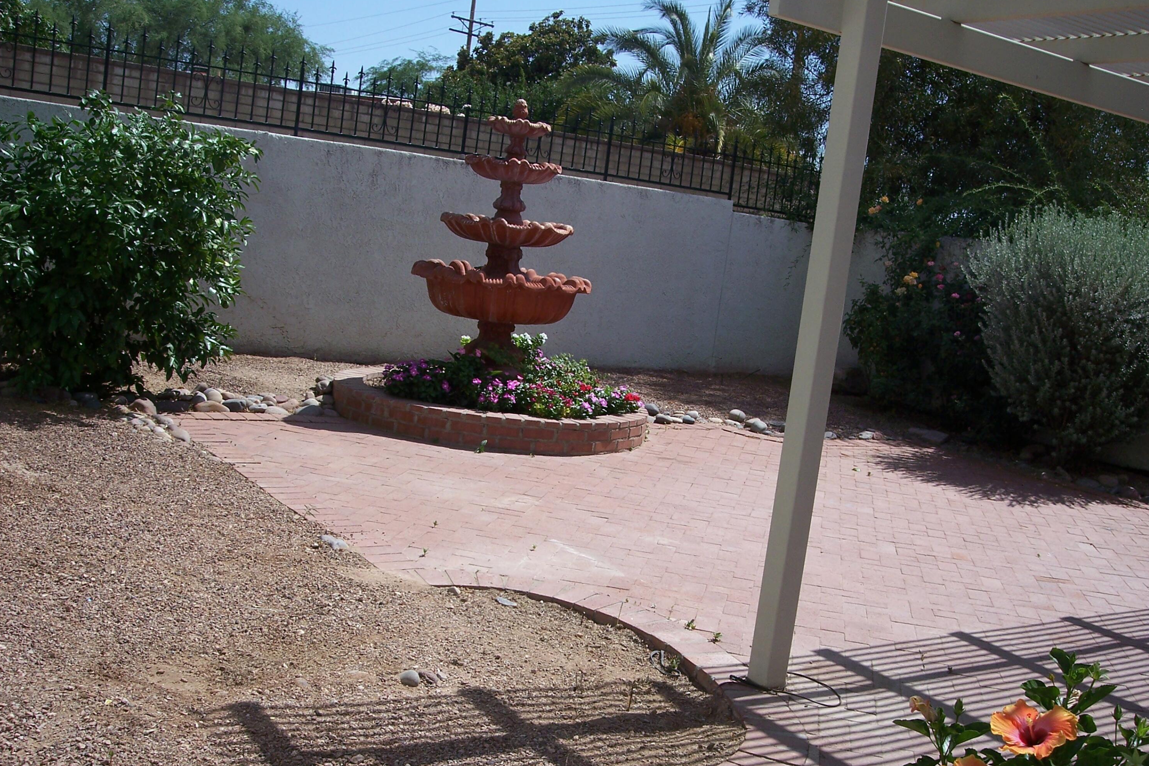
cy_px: 399
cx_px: 577
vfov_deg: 32.6
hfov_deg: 47.4
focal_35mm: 41
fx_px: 1309
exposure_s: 1/1000
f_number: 4
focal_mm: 8
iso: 100
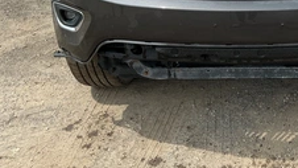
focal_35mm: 54
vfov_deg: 21.4
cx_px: 262
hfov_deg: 36.4
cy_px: -4
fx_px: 427
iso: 25
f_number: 1.8
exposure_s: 1/792
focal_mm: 3
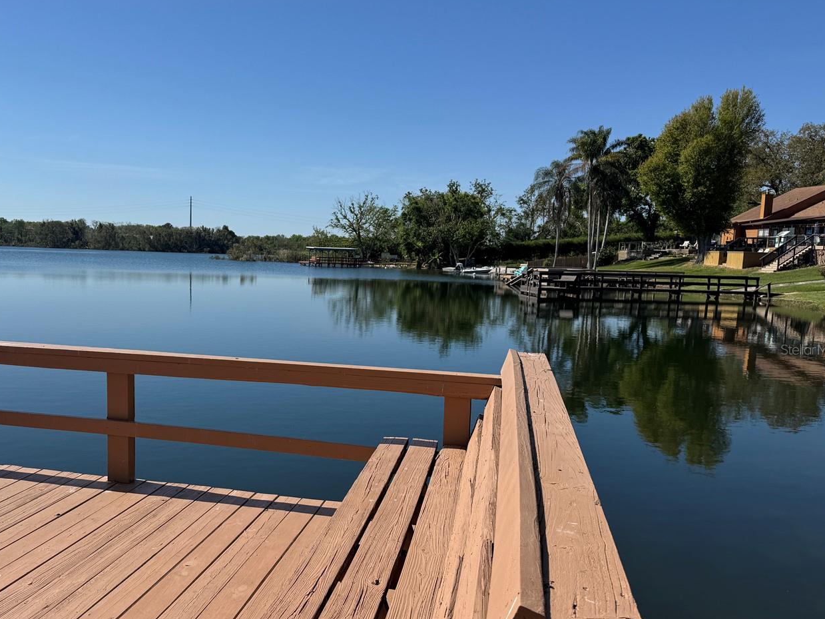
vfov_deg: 45.3
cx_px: 311
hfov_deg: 57.7
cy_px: 349
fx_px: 739
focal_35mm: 31
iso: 80
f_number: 1.78
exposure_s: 1/7937
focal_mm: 6.76
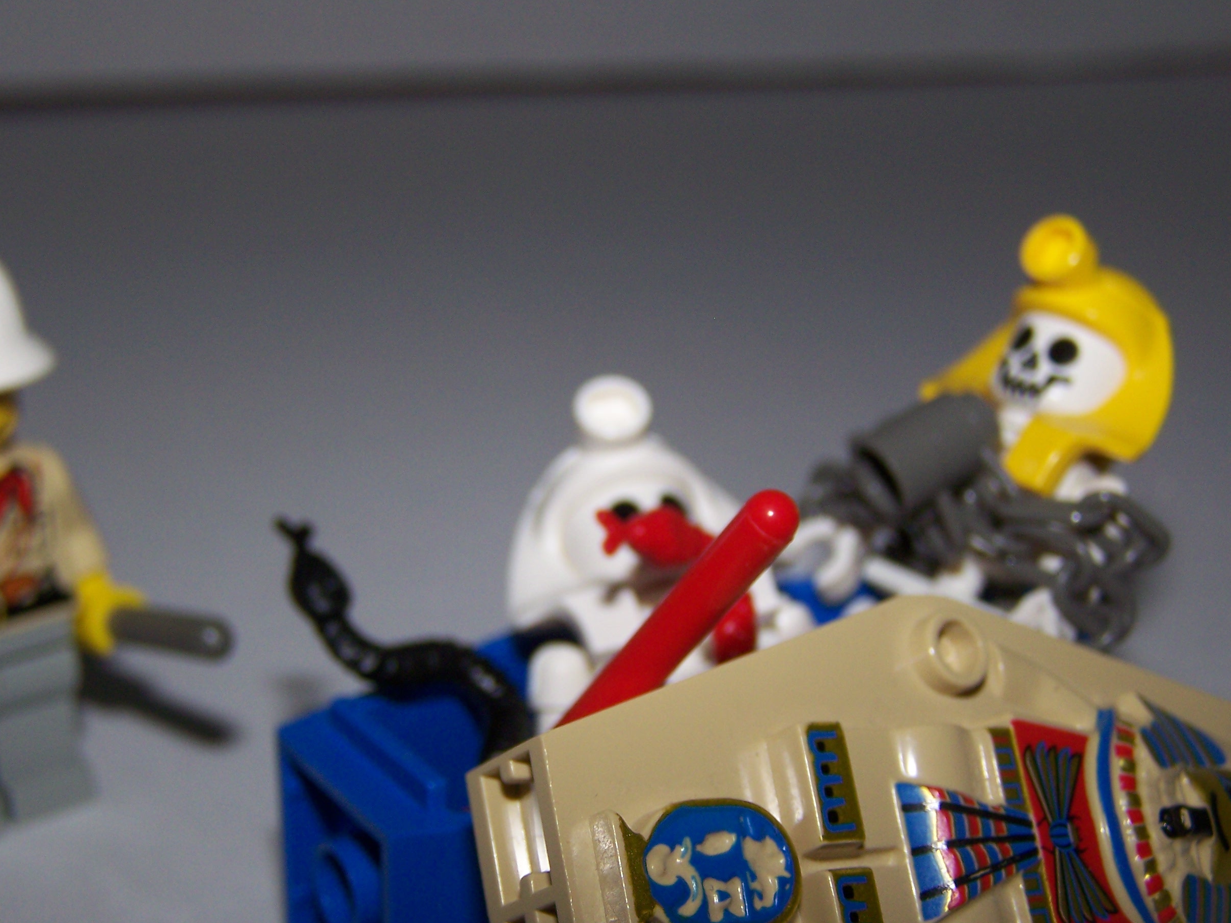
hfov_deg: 31.7
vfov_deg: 24.0
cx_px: 555
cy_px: 543
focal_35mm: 61
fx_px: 2169
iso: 80
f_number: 3
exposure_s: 1/60
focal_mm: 8
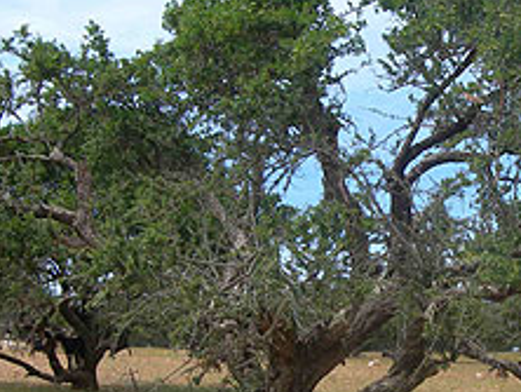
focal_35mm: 77
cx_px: 465
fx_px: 1160
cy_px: 239
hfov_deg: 24.6
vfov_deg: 19.1
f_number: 4.8
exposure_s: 1/353
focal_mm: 7.8
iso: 50
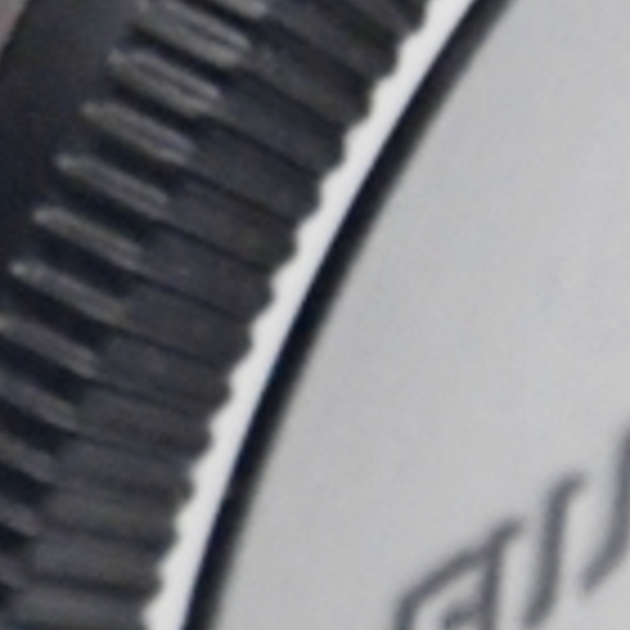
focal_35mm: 711
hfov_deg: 2.4
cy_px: 22
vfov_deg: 2.5
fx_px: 14640
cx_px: -904
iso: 1600
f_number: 8
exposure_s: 1/100
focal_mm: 52
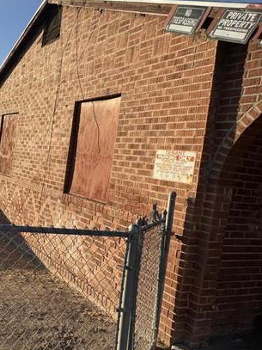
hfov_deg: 38.0
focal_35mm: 33
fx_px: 333
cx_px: -3
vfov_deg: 55.4
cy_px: 169
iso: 50
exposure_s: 1/1748
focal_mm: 2.22
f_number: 2.2
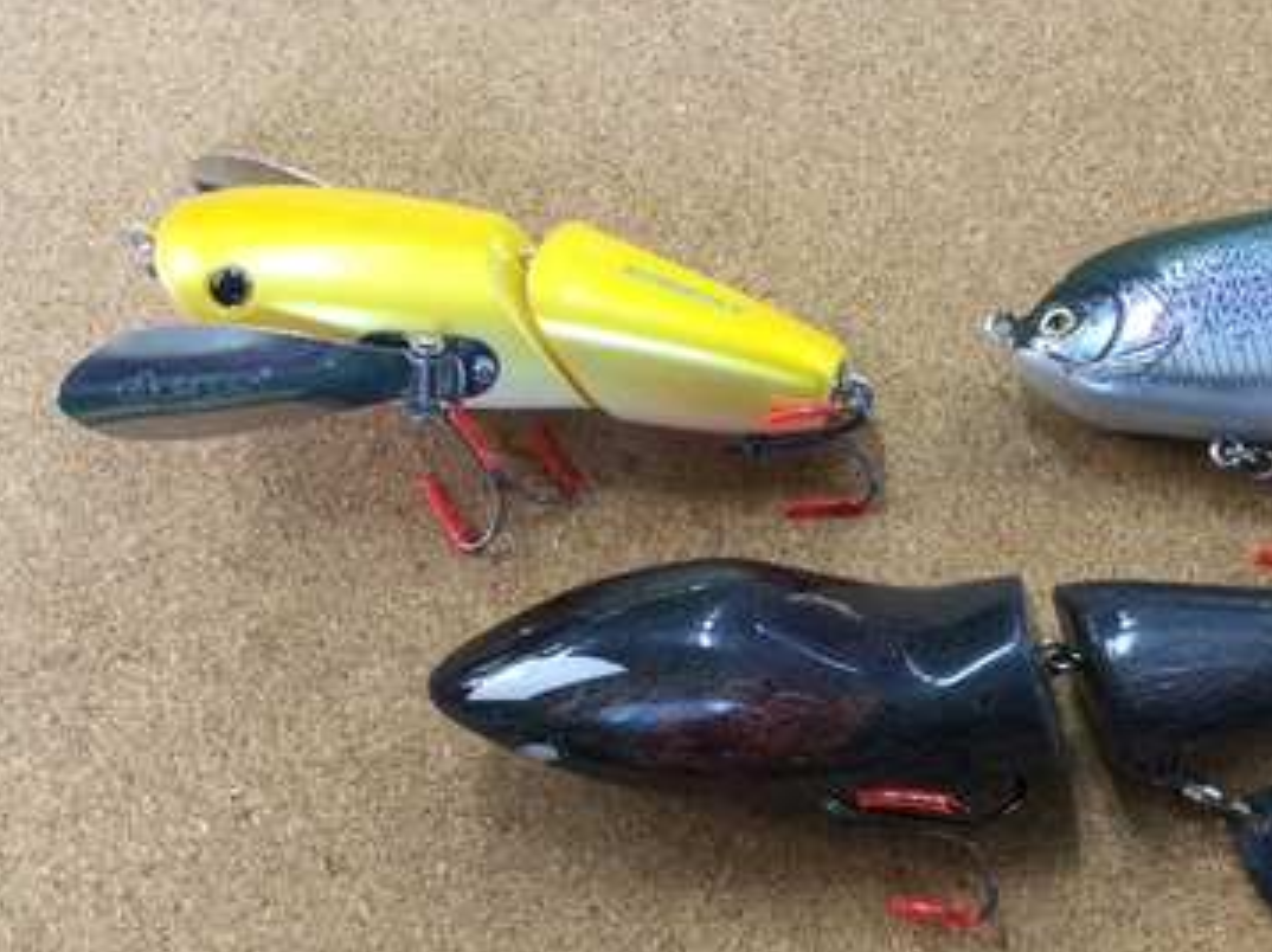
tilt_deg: -71.4
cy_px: 703
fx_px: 1910
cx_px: 984
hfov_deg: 35.8
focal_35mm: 52
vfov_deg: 27.6
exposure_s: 1/30
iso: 80
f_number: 2.4
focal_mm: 3.3
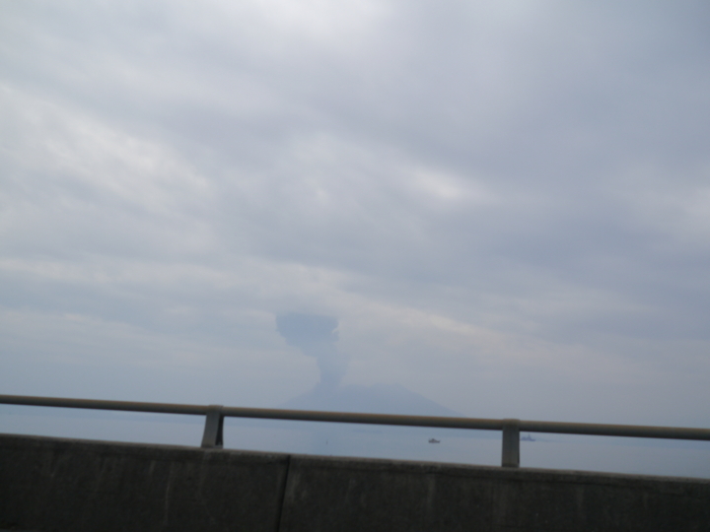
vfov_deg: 36.0
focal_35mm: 40
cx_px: 355
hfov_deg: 46.8
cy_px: 266
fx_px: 820
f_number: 3.5
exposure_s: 1/4000
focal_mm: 20
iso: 160
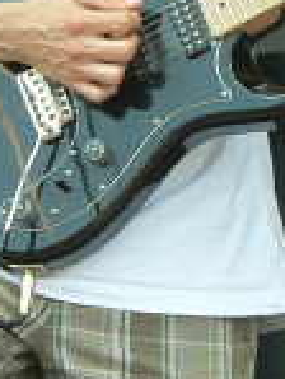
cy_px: 13
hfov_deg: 2.6
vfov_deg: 3.4
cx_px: 249
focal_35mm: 576
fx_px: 6314
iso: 64
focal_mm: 24.6
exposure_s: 1/100
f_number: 3.6
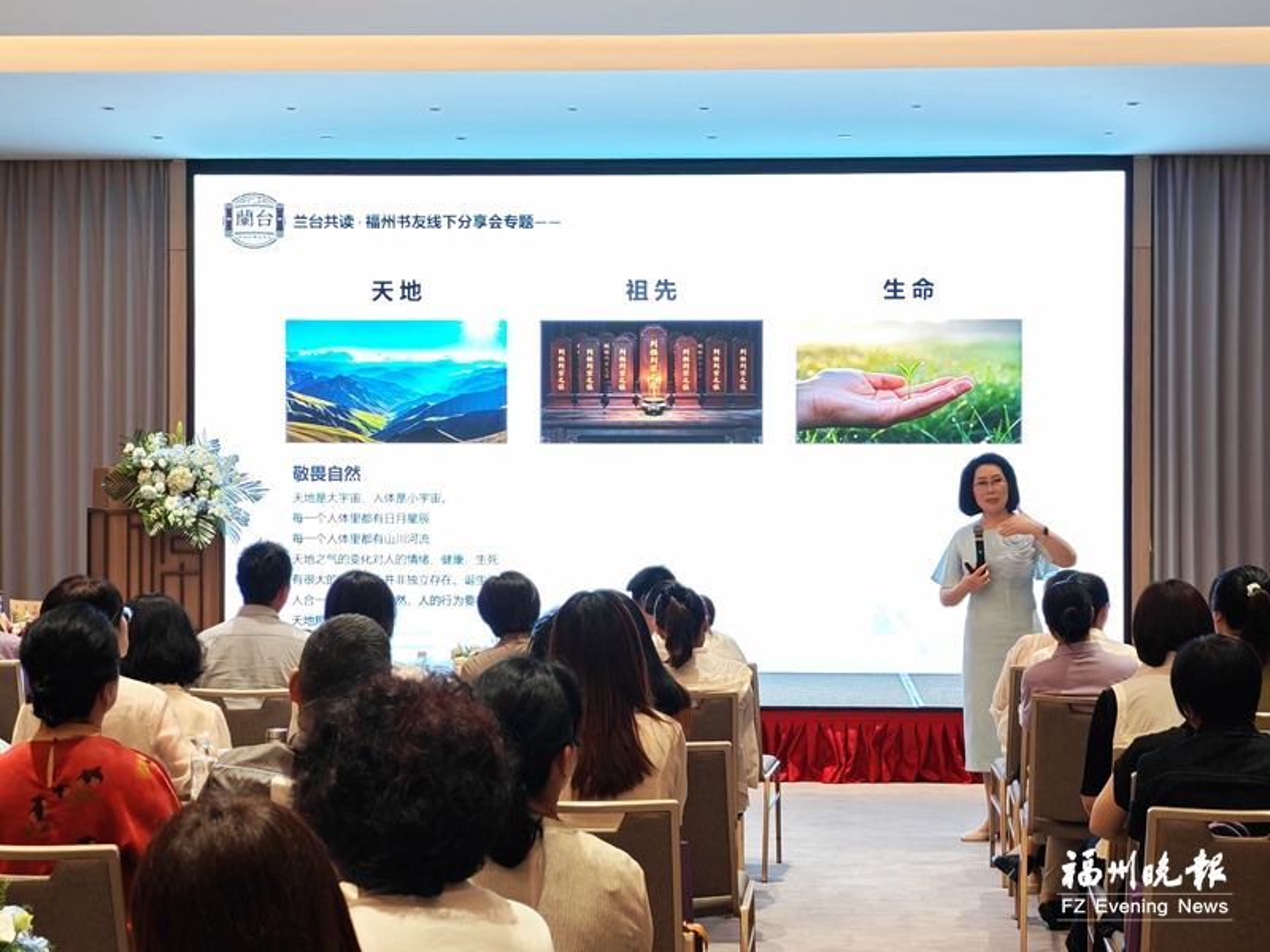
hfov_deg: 27.4
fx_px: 2605
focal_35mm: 71
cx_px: 635
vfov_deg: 20.7
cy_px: 476
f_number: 2.4
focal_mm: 8.67
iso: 320
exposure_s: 1/60
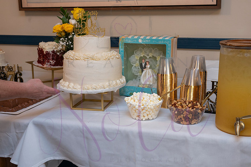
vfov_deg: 26.9
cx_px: 131
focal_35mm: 50
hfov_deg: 39.4
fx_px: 350
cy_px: 84
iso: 1600
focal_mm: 46
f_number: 6.3
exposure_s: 1/100
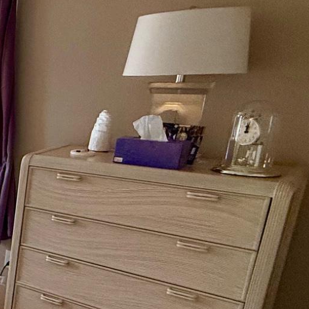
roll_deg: -0.4
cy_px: 190
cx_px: -252
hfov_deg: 21.6
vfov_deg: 34.5
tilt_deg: -12.5
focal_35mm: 49
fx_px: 495
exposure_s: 1/60
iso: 200
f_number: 2.2
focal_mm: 2.22
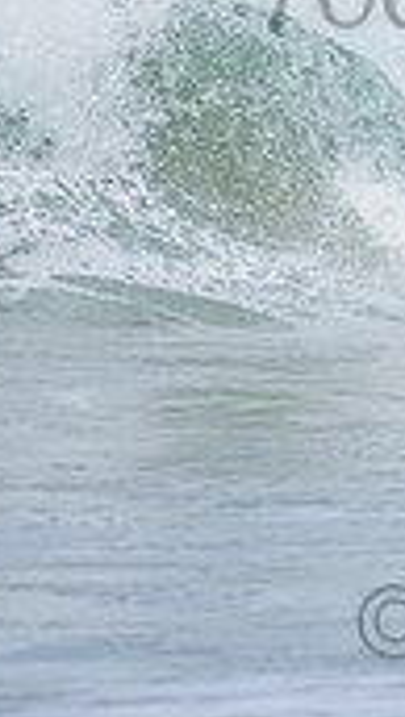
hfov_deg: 0.7
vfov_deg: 1.2
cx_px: 681
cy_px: -69
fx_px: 33688
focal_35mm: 1768
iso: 250
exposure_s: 1/2000
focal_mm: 500
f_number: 5.6
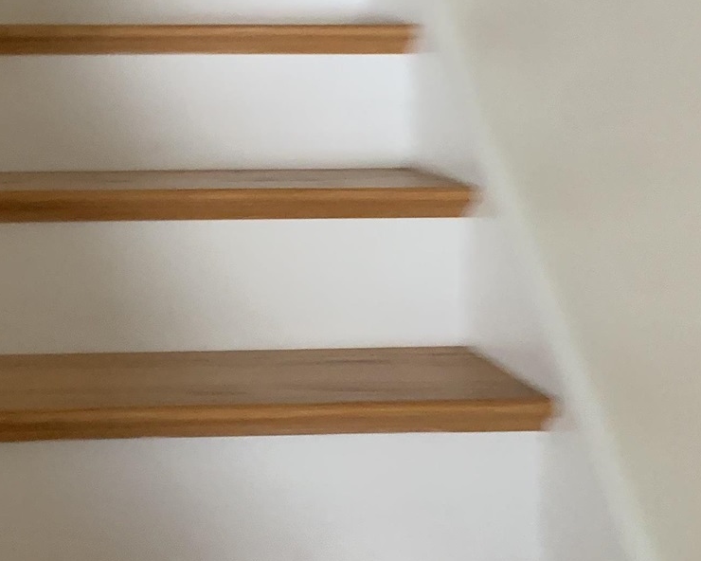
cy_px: 193
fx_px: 1639
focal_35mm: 79
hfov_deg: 23.8
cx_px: 146
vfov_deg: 19.4
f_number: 1.8
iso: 320
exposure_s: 1/60
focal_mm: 4.25
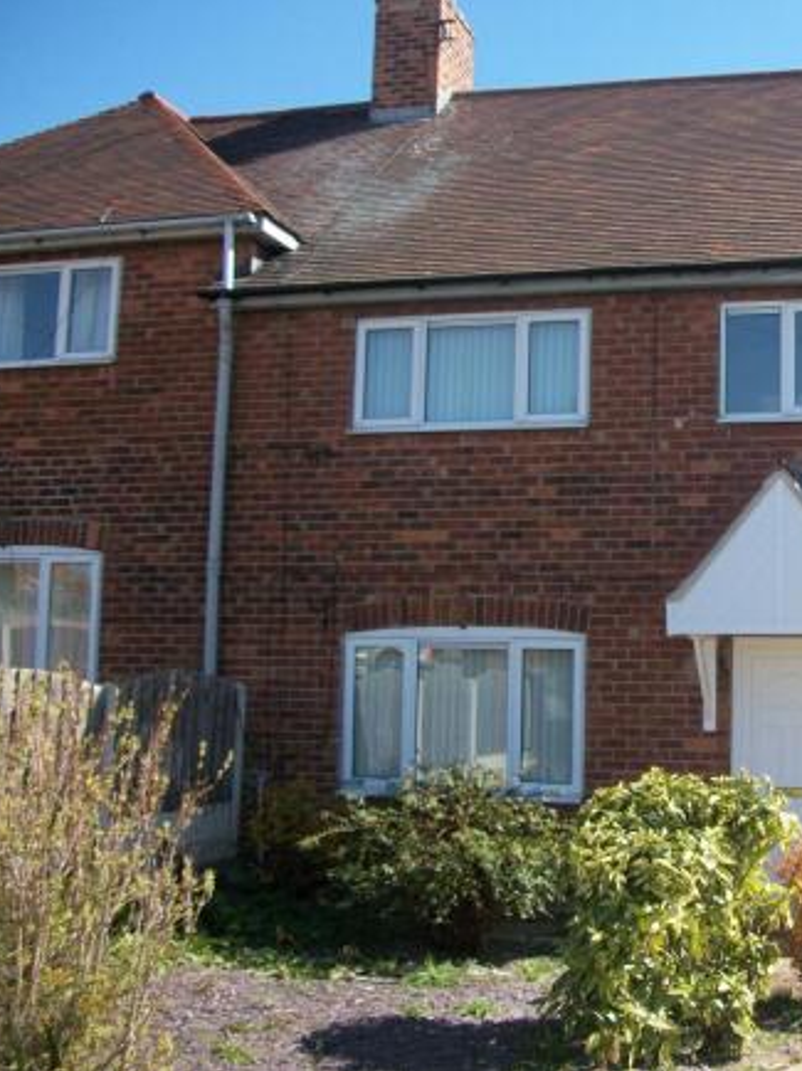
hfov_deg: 32.3
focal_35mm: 43
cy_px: 537
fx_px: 1330
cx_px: 680
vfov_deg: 43.9
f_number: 2.9
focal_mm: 5.7
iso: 80
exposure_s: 1/640
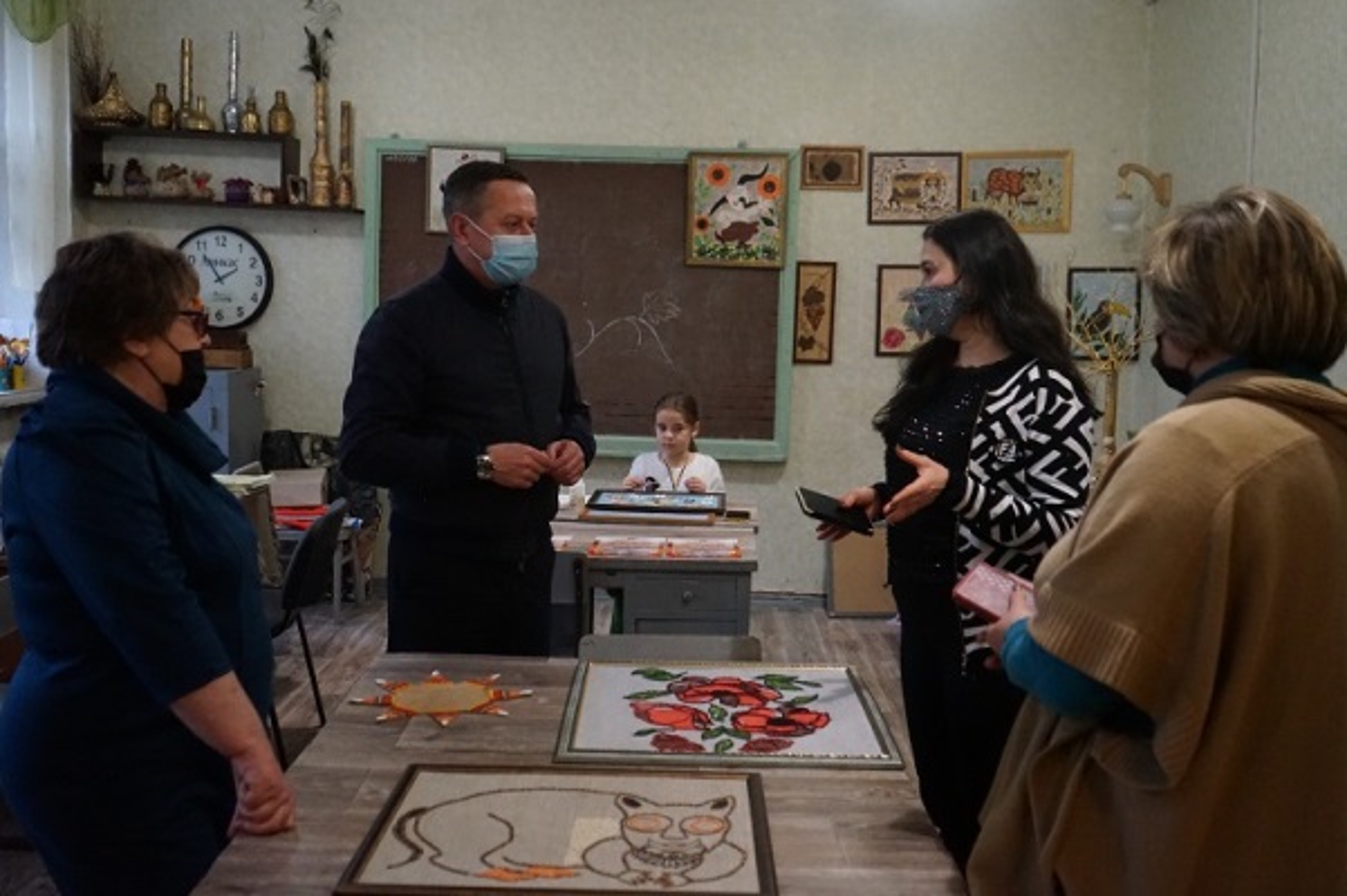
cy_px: 448
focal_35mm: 32
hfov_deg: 58.7
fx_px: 1197
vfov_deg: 41.1
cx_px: 674
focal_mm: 32
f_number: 4
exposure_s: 1/160
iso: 6400
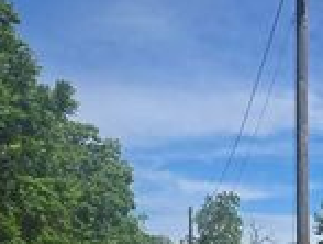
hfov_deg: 21.3
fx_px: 730
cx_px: 472
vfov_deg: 17.1
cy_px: 373
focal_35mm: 78
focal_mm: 6.3
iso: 80
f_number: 1.7
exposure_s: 1/7626
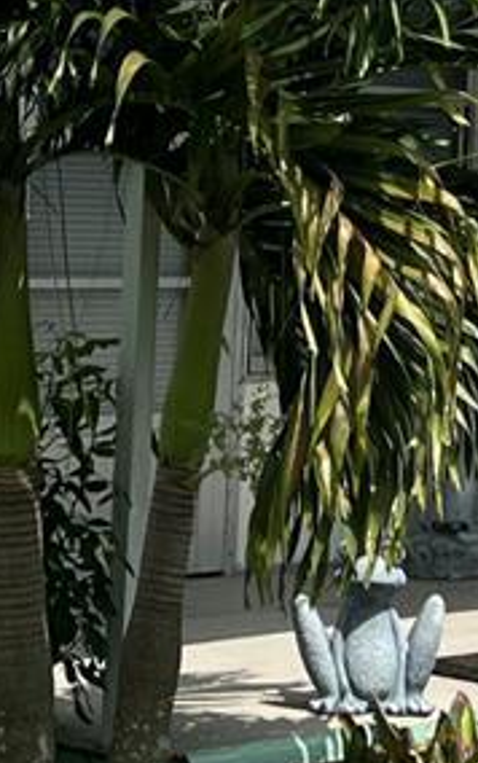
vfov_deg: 13.3
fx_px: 3224
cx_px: 328
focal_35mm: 155
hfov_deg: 8.5
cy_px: -46
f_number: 1.5
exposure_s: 1/6579
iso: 50
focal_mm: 5.7
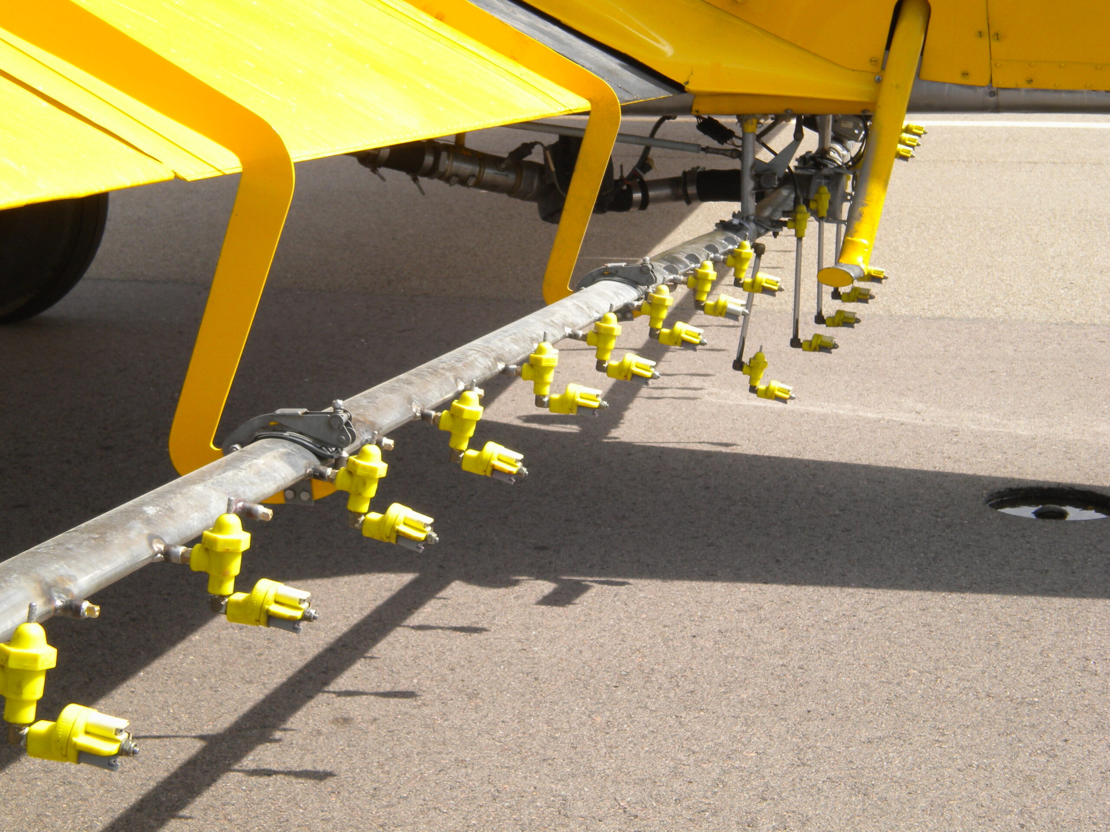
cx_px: 555
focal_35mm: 79
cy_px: 416
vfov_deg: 18.7
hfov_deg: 24.7
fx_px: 2533
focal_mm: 14.3
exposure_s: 1/166
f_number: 7.2
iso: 80
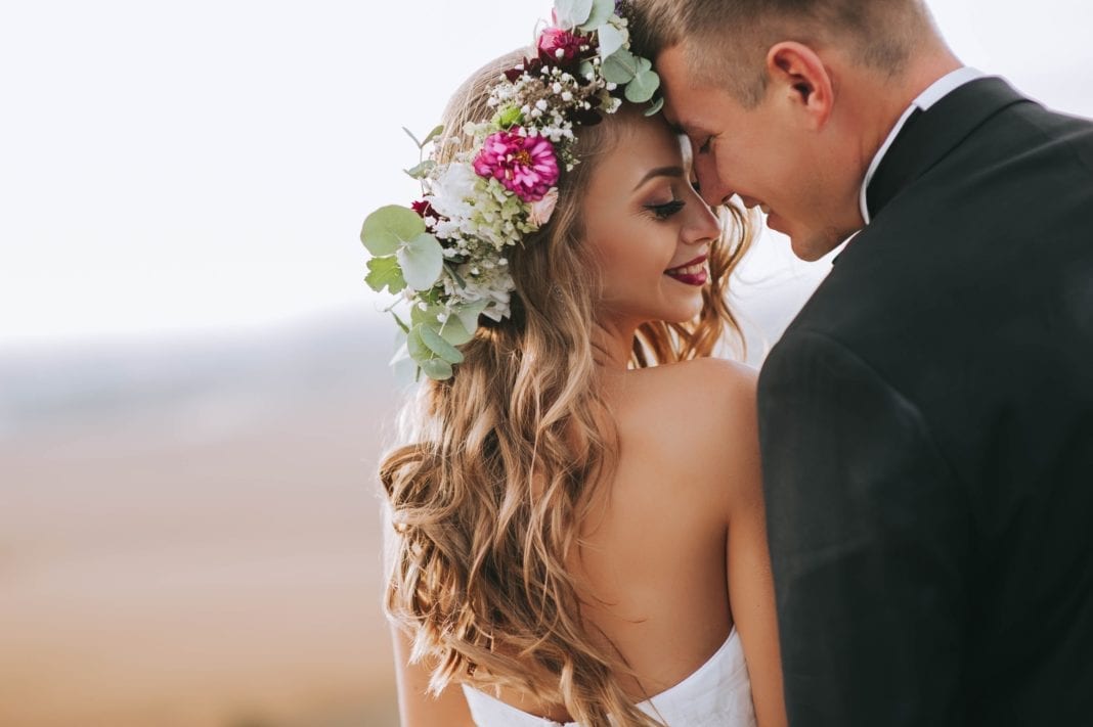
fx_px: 2579
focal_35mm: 85
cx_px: 546
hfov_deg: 23.9
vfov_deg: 16.1
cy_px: 364
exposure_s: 1/800
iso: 320
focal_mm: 85
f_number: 2.5
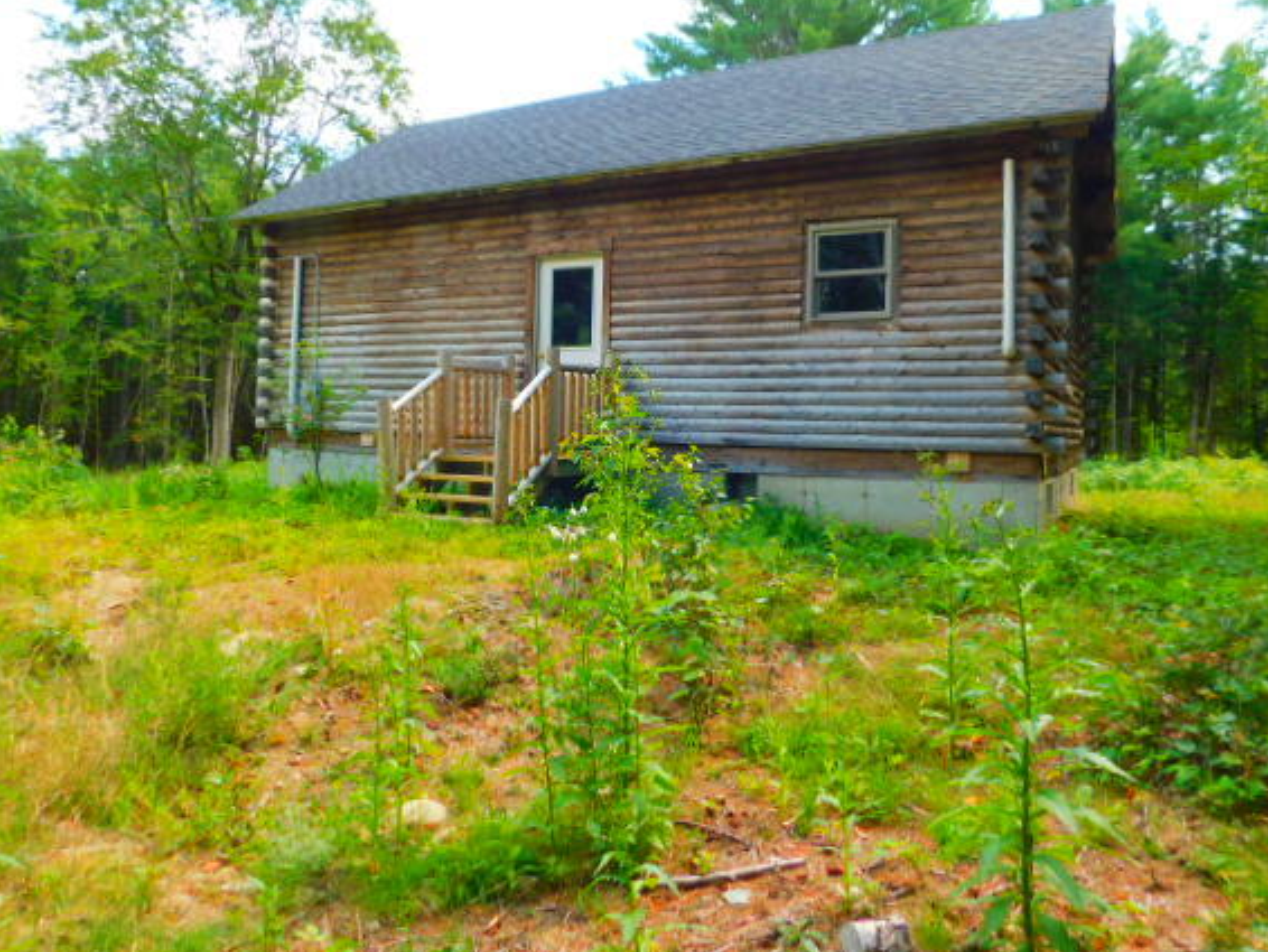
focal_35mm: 26
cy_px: 430
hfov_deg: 67.3
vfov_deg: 53.0
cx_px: 607
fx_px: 953
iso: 125
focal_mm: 4
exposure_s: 1/250
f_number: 3
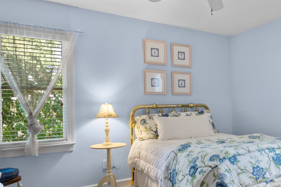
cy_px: 109
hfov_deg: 57.6
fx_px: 242
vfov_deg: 42.2
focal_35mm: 31
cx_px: 207
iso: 400
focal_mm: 15
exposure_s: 1/1.67
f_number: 7.1
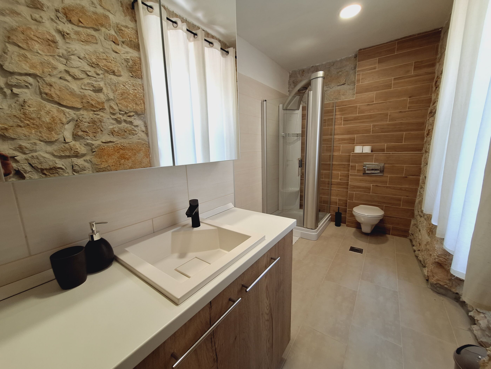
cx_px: 246
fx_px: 184
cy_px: 184
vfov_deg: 89.9
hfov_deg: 106.2
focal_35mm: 13
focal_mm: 1.74
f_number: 2.2
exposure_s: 1/33
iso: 64
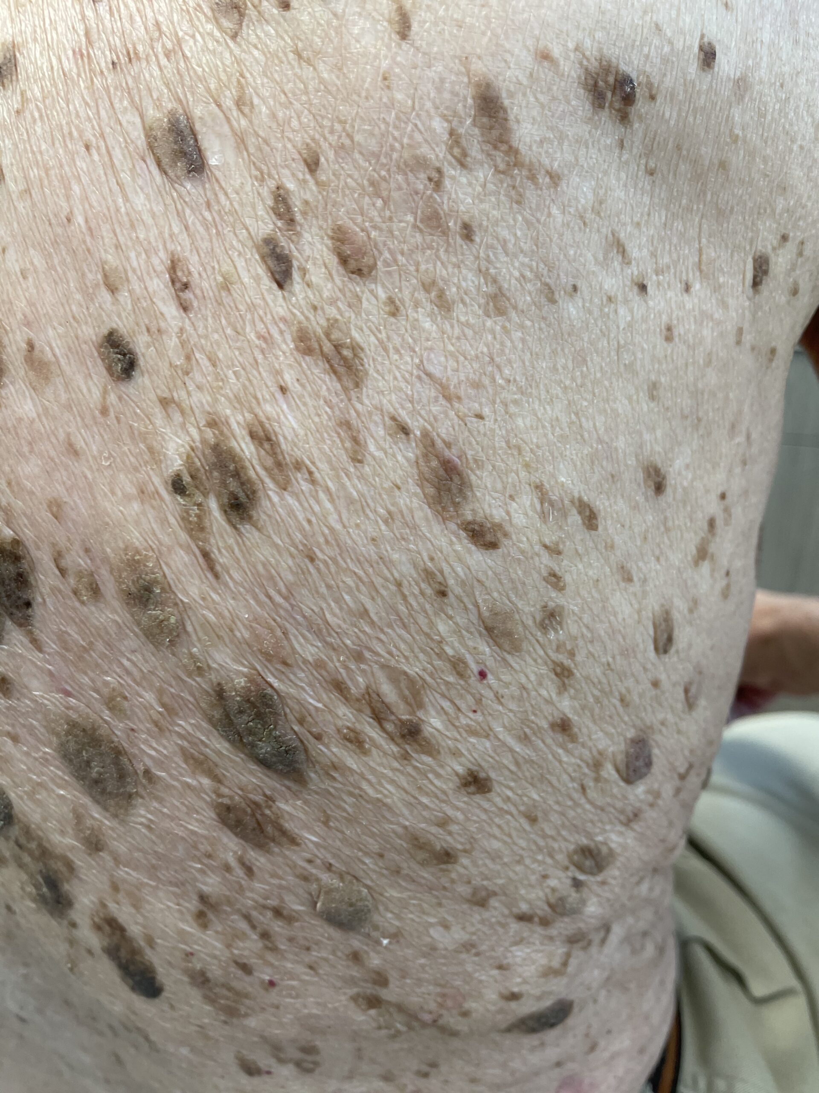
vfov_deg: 67.3
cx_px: 410
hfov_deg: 53.1
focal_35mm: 26
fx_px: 820
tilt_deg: -22.9
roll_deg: +1.0
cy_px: 546
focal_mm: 5.1
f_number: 1.6
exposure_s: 1/120
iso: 125
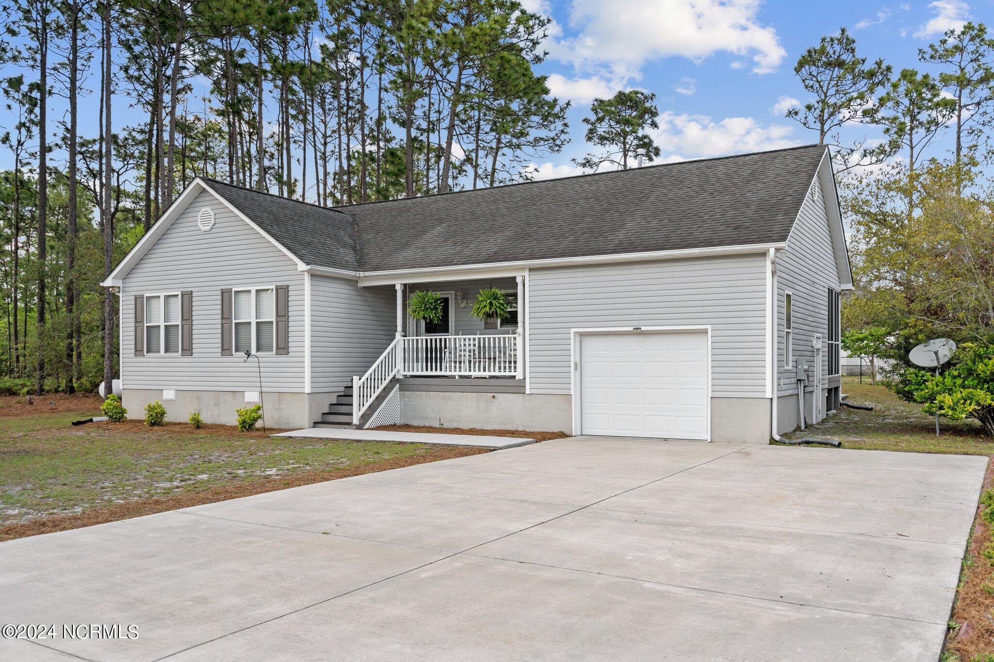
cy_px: 331
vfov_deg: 45.0
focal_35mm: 29
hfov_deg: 63.7
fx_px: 801
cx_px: 497
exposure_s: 1/1250
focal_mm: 29
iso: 320
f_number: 4
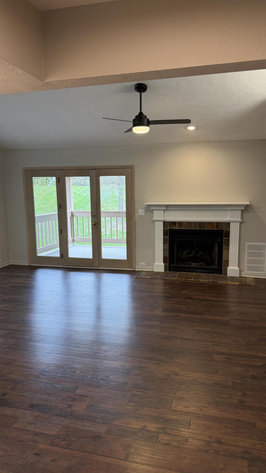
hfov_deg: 42.9
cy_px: 242
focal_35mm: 27
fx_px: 339
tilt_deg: -9.2
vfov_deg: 69.9
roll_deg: +1.6
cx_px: 133
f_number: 1.78
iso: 160
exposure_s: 1/120
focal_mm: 6.76
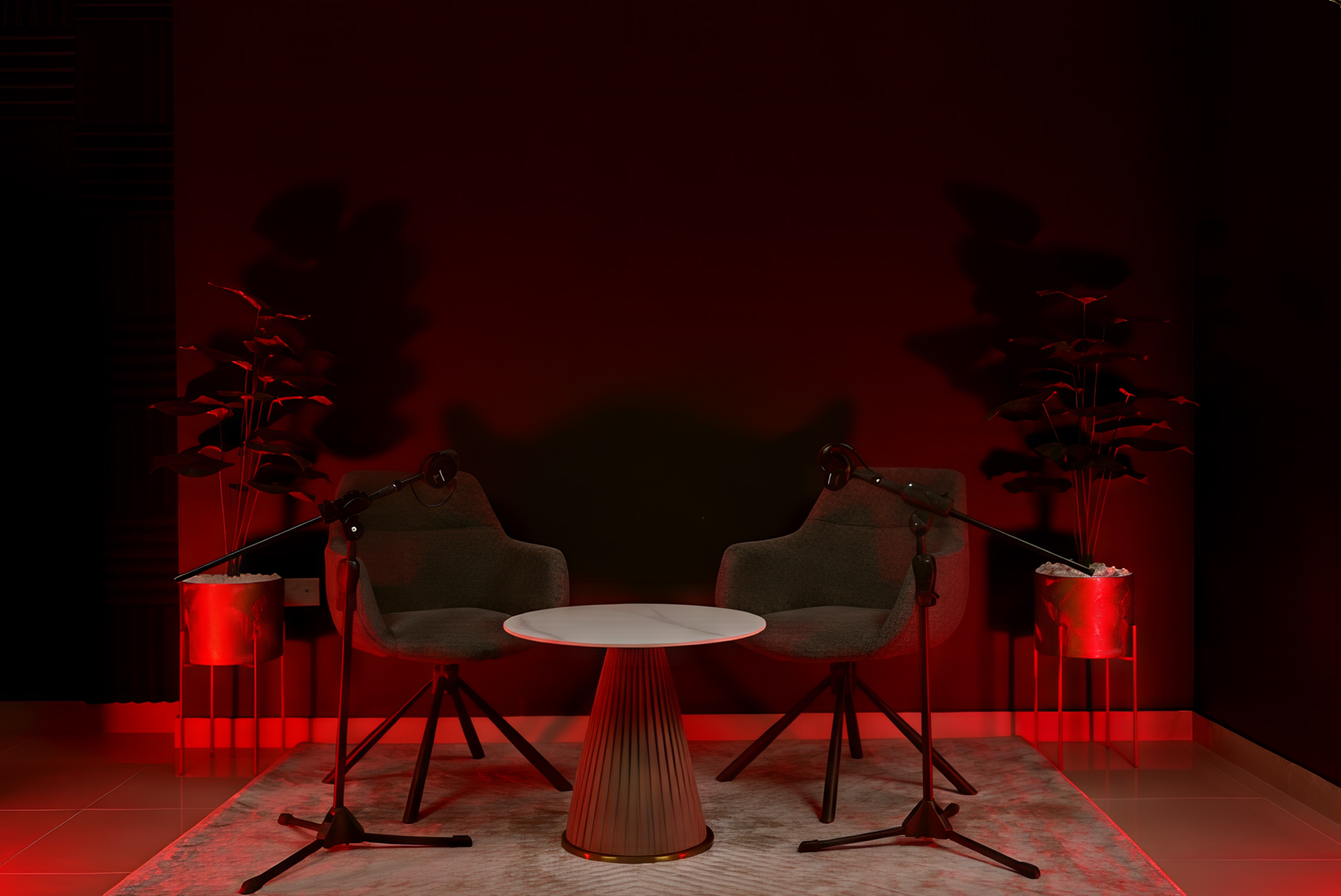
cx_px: 670
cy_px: 448
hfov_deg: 53.1
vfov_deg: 36.9
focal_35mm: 36
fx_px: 1341
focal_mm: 24
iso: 400
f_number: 9
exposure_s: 1/6
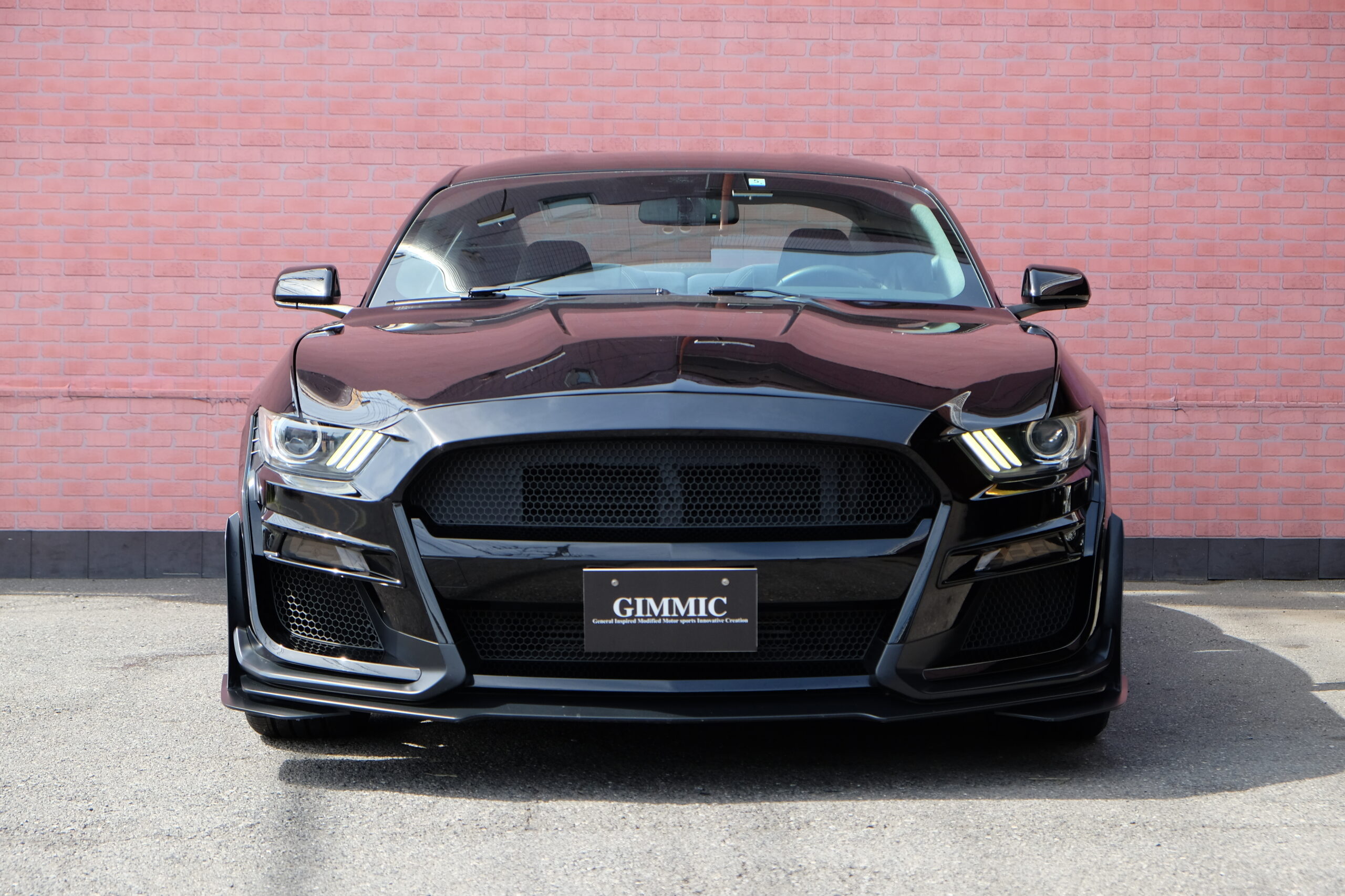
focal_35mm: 83
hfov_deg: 24.5
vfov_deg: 16.5
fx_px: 3101
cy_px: 448
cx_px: 672
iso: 400
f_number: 5.6
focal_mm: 55
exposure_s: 1/320
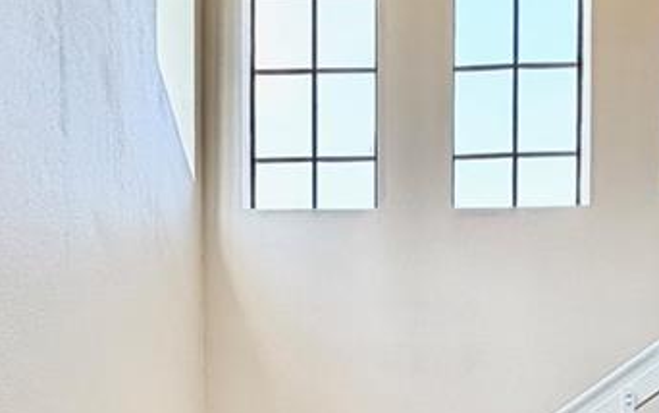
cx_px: 372
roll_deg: -0.7
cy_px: 903
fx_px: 934
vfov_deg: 16.3
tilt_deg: -2.5
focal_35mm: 52
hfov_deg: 38.8
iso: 160
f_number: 2.2
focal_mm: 2.22
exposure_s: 1/120
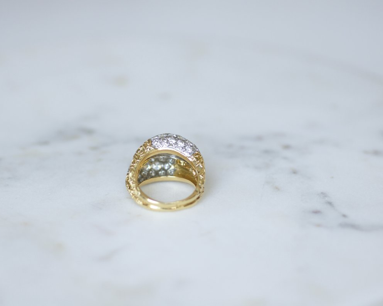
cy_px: 153
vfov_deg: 13.0
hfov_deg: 16.2
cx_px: 170
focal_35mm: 119
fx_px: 1349
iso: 200
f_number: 2.8
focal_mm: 70
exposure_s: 1/125
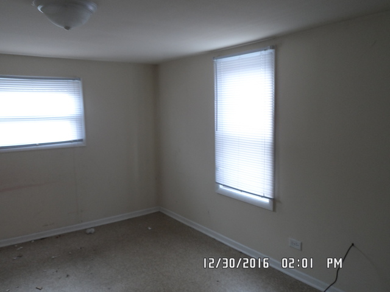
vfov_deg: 49.7
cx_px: 195
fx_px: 315
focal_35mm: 28
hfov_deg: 63.4
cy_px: 146
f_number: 3.1
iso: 200
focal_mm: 4.9
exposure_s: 1/30
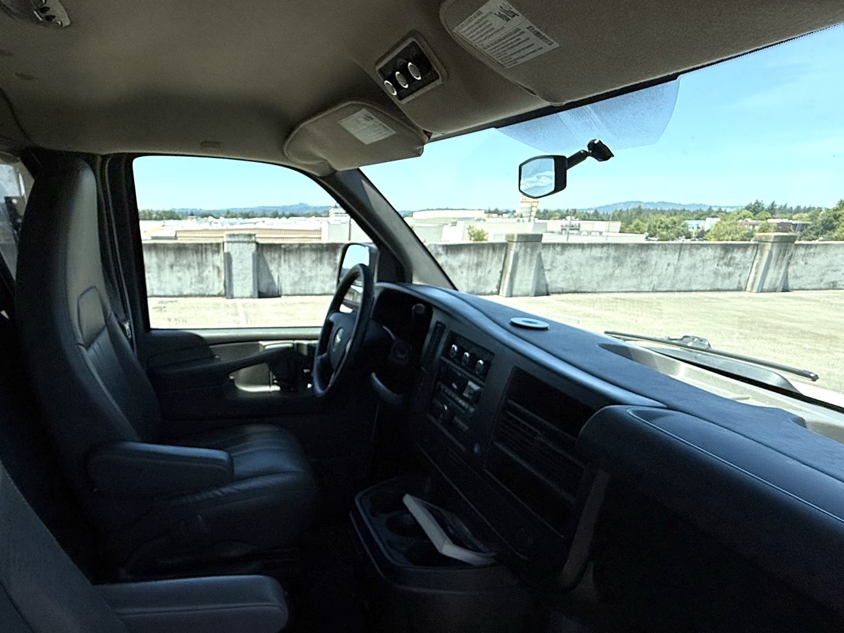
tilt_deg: -19.6
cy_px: 416
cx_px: 289
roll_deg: -0.5
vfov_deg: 59.8
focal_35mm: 22
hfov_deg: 74.3
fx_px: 536
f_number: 2.2
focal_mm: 2.22
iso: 50
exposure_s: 1/2024
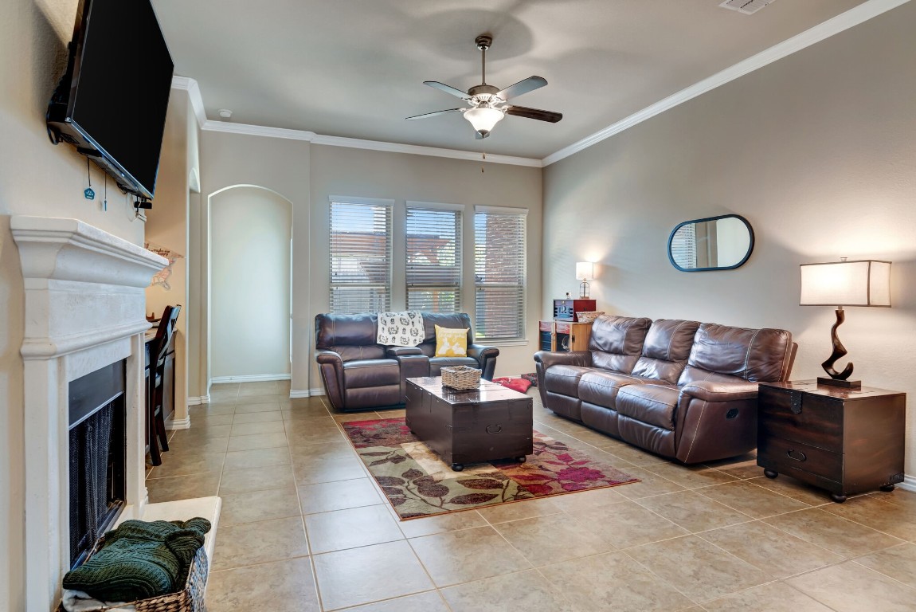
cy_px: 306
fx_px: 764
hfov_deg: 61.9
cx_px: 458
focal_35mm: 30
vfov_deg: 43.7
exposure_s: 1/2
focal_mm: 20
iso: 320
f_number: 8
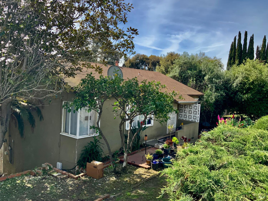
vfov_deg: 48.2
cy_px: 100
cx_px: 134
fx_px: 225
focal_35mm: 29
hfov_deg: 61.7
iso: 16
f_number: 1.8
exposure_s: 1/944
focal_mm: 3
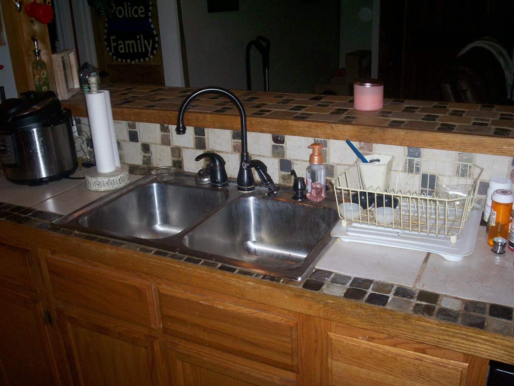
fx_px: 535
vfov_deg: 39.7
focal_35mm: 36
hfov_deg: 51.4
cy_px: 193
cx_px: 257
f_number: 4.5
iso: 140
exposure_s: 1/64
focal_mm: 5.9
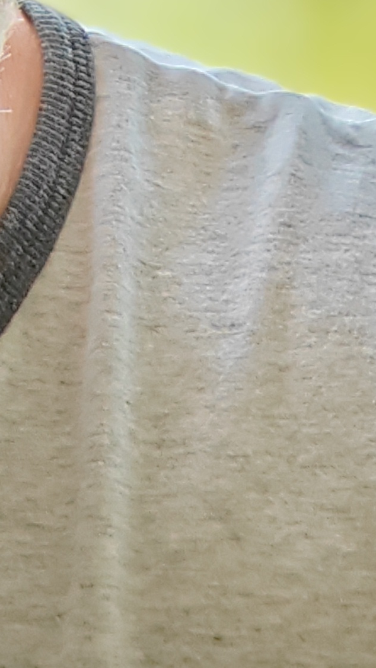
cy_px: -545
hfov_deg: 10.9
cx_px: -346
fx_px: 1824
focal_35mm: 103
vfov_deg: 17.0
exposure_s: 1/33
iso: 250
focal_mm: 2.66
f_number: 2.4
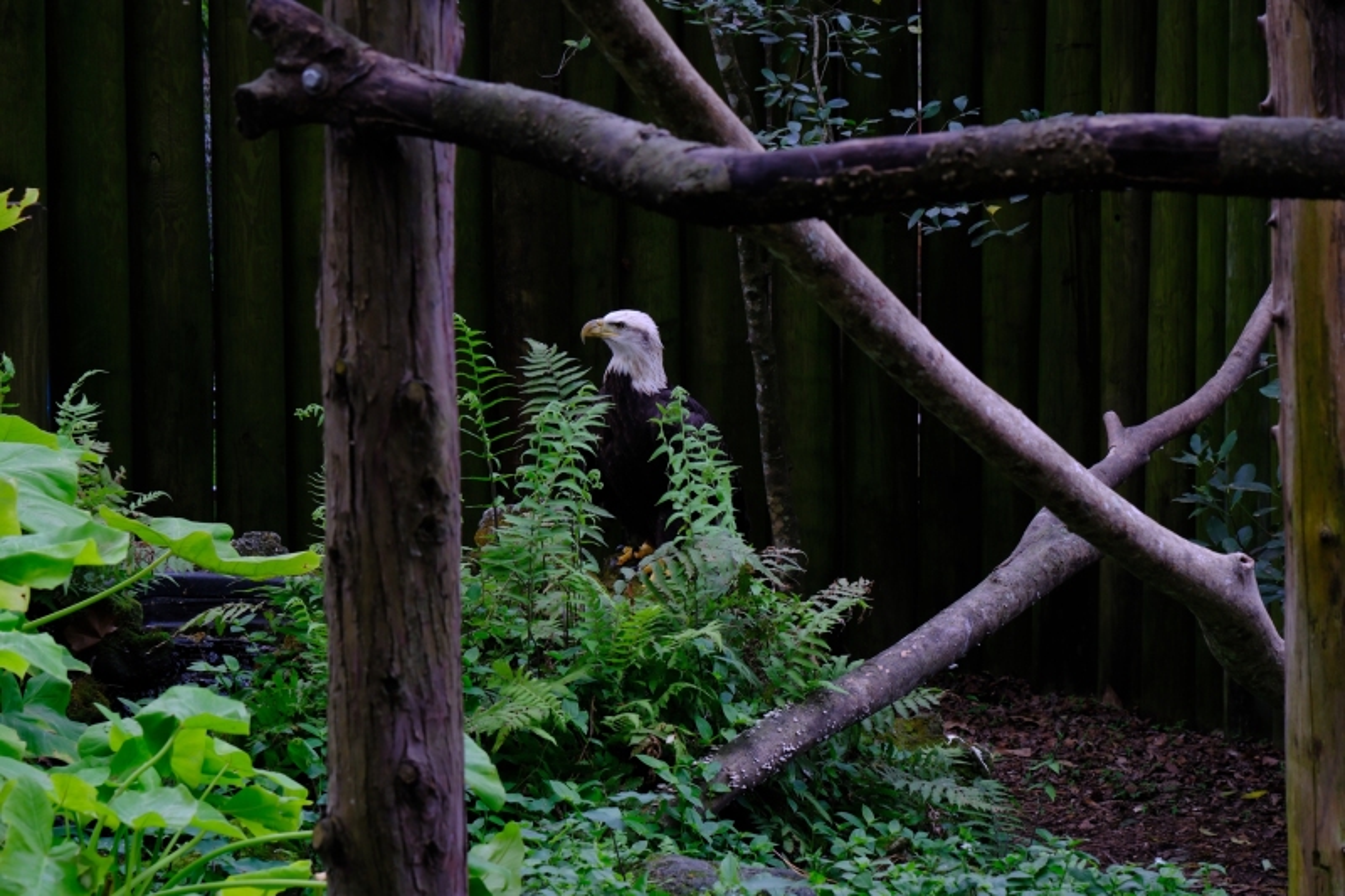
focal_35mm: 120
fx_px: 4482
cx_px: 672
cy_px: 448
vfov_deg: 11.4
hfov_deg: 17.1
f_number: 7.1
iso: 400
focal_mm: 80
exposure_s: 1/30
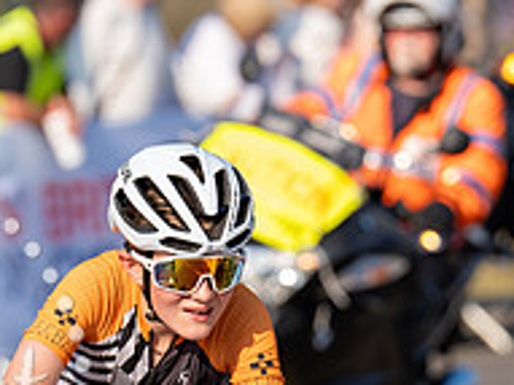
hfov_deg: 3.5
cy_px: 262
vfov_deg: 2.6
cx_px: 258
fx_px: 8429
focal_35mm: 568
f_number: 4
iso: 160
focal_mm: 194
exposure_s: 1/1000
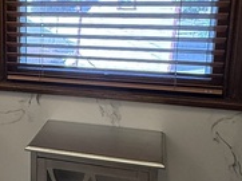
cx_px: -23
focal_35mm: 62
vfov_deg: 23.5
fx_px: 433
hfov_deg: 28.5
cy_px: 76
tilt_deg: -12.2
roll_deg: +1.3
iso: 250
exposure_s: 1/120
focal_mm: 2.22
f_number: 2.2
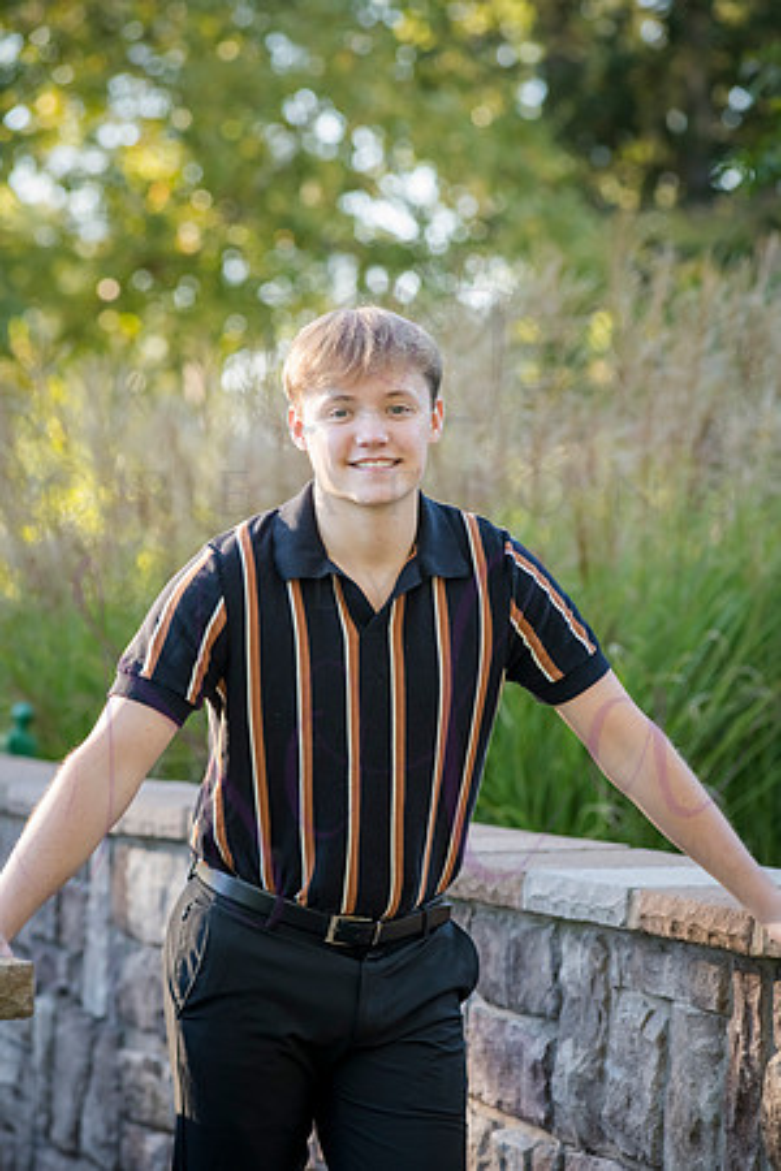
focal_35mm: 125
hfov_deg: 11.0
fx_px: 4067
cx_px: 390
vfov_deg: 16.4
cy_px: 586
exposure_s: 1/320
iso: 800
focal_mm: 125
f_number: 5.6
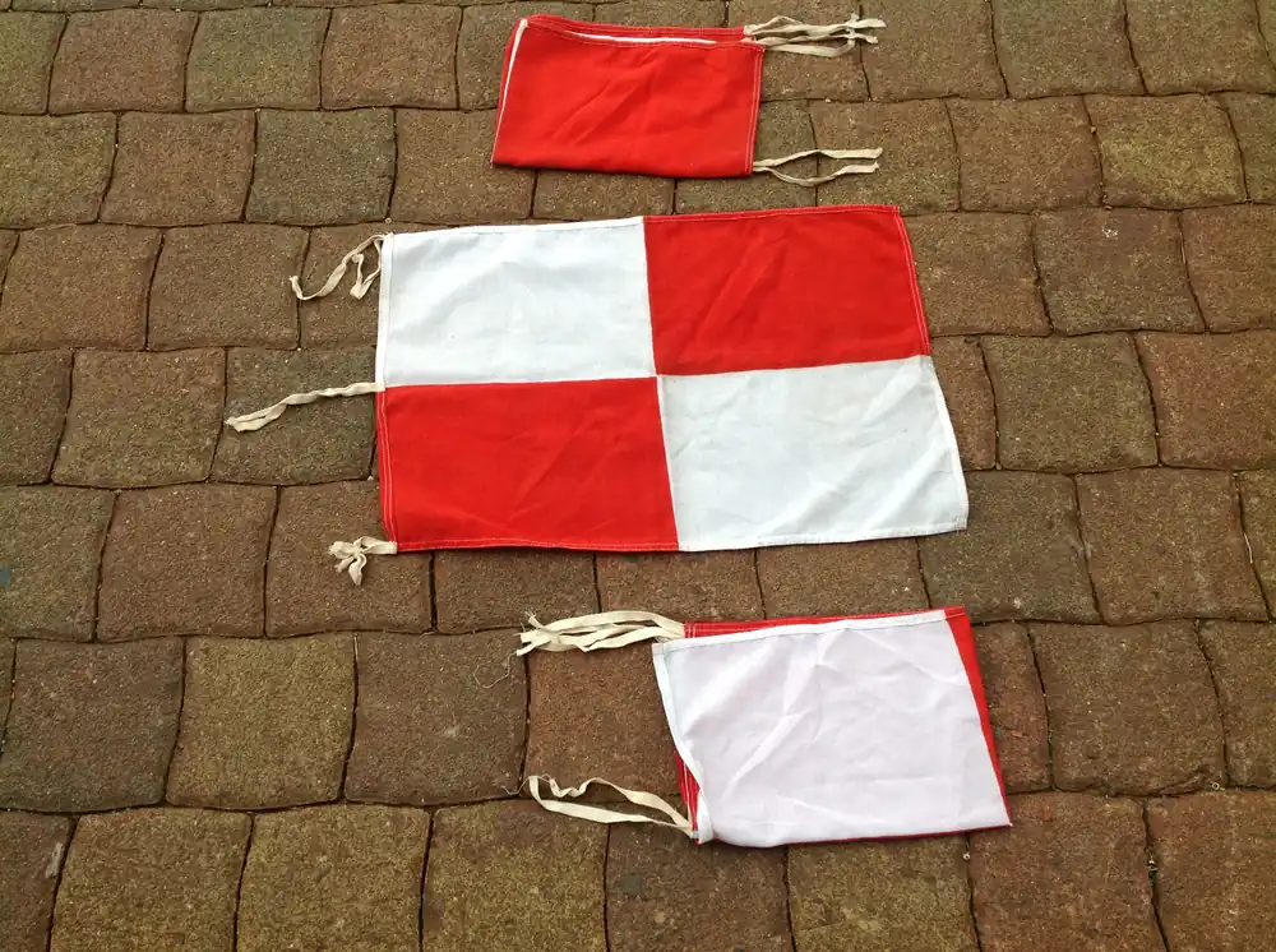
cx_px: 638
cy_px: 476
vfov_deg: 40.6
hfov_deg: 52.7
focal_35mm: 35
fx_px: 1288
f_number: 2.4
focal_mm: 4.28
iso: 50
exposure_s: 1/285
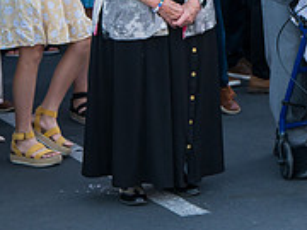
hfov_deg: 10.9
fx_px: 1579
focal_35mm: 178
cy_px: -16
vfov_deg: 8.3
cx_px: 396
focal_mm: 55
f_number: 5
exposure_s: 1/320
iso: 3200
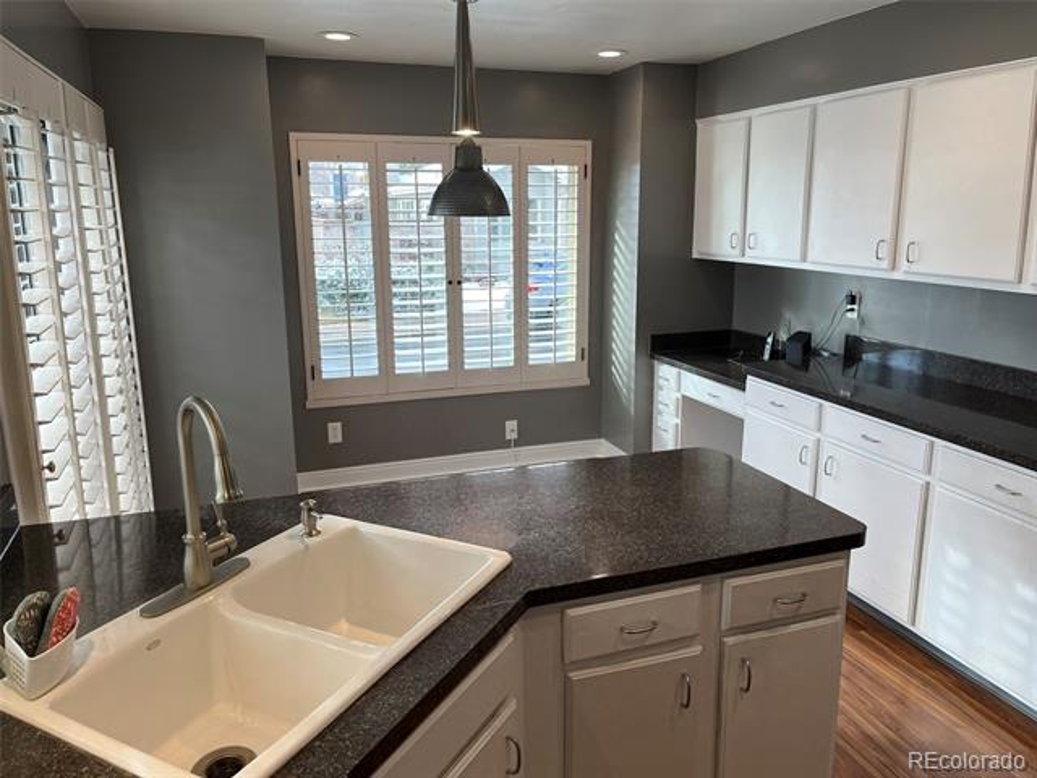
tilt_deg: -13.2
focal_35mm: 26
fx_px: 779
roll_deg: +0.2
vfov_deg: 53.1
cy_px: 389
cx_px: 518
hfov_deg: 67.3
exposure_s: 1/120
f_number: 1.6
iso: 40
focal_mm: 5.1
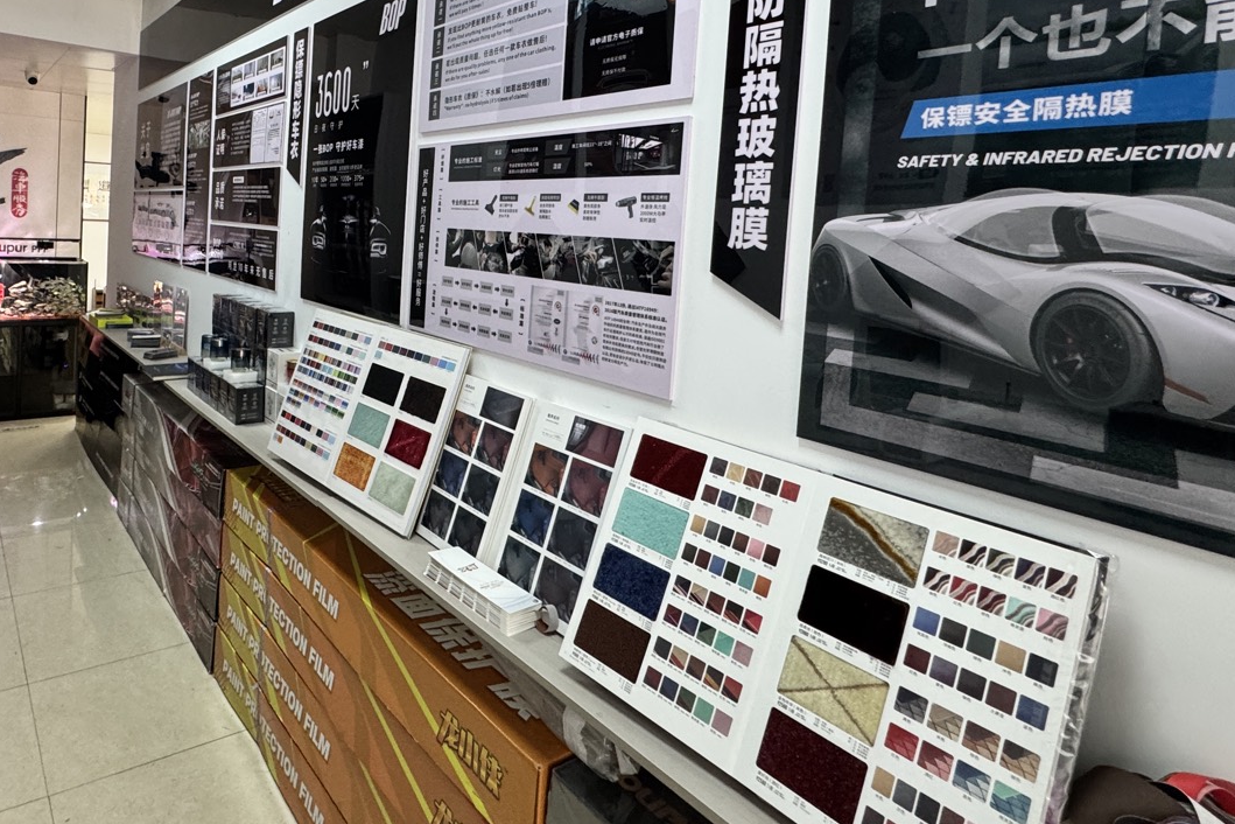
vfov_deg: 55.6
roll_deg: -2.0
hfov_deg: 76.0
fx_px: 755
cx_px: 407
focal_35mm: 22
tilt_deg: -2.6
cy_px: 254
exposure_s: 1/100
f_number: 2.2
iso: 250
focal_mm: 2.22
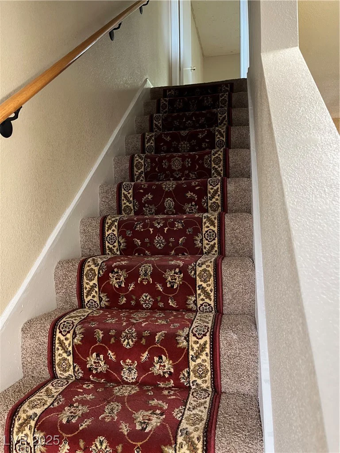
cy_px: 226
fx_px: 340
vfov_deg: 67.3
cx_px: 170
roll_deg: +1.7
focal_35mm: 26
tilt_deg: -1.6
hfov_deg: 53.1
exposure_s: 1/60
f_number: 1.6
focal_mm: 5.1
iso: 320
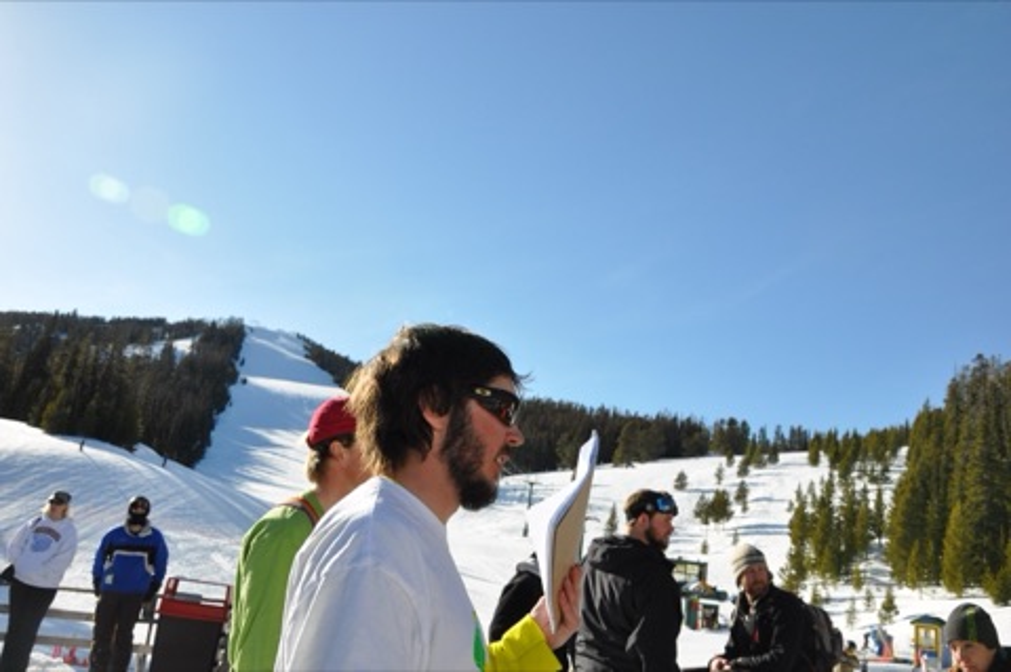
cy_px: 336
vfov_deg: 39.9
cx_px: 506
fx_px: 926
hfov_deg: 57.3
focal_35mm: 33
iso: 200
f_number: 10
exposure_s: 1/400
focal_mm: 22
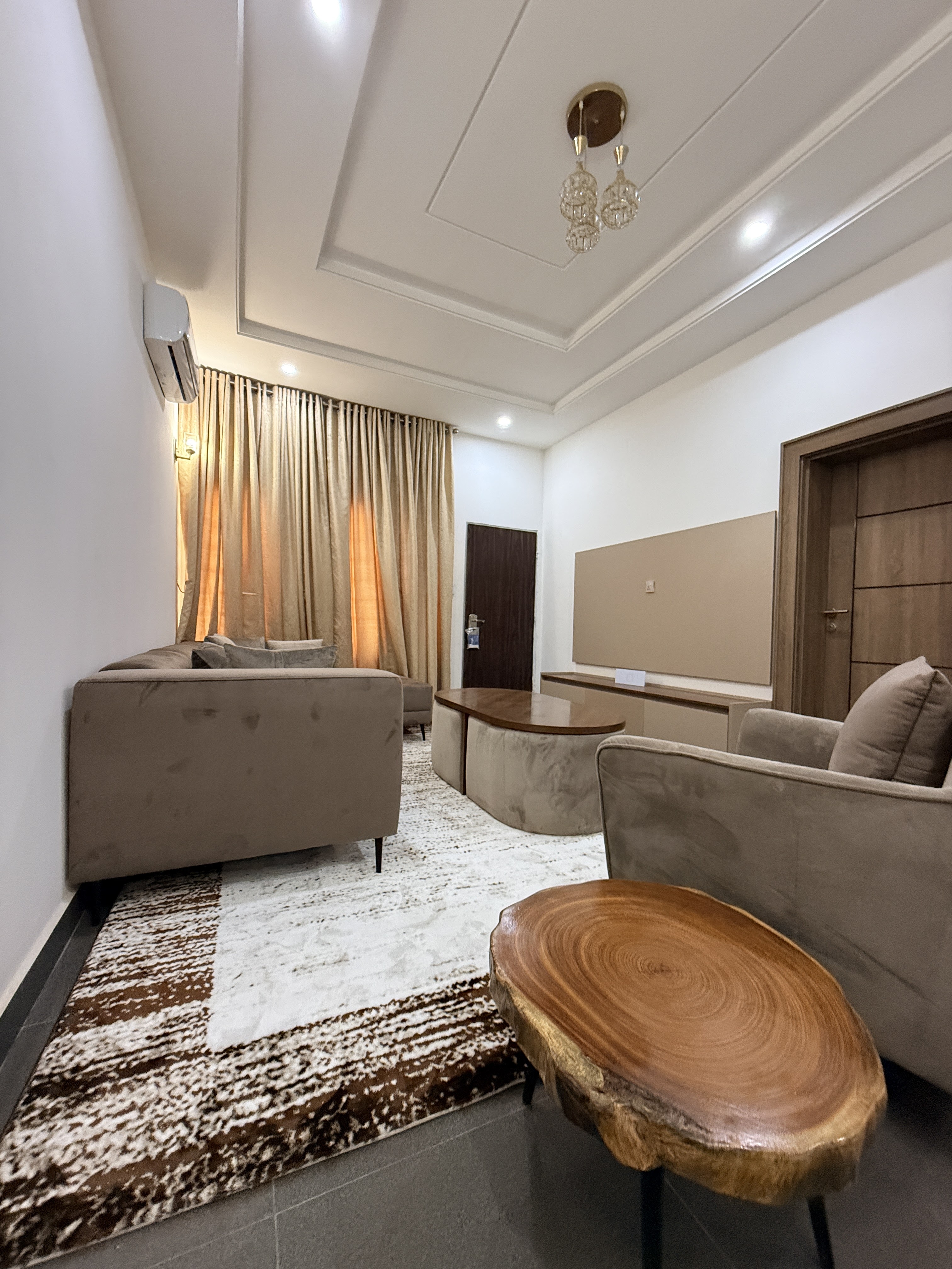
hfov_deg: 85.7
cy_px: 634
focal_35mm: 14
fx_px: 513
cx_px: 476
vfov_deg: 102.1
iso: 500
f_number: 2.2
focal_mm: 2.22
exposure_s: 1/50
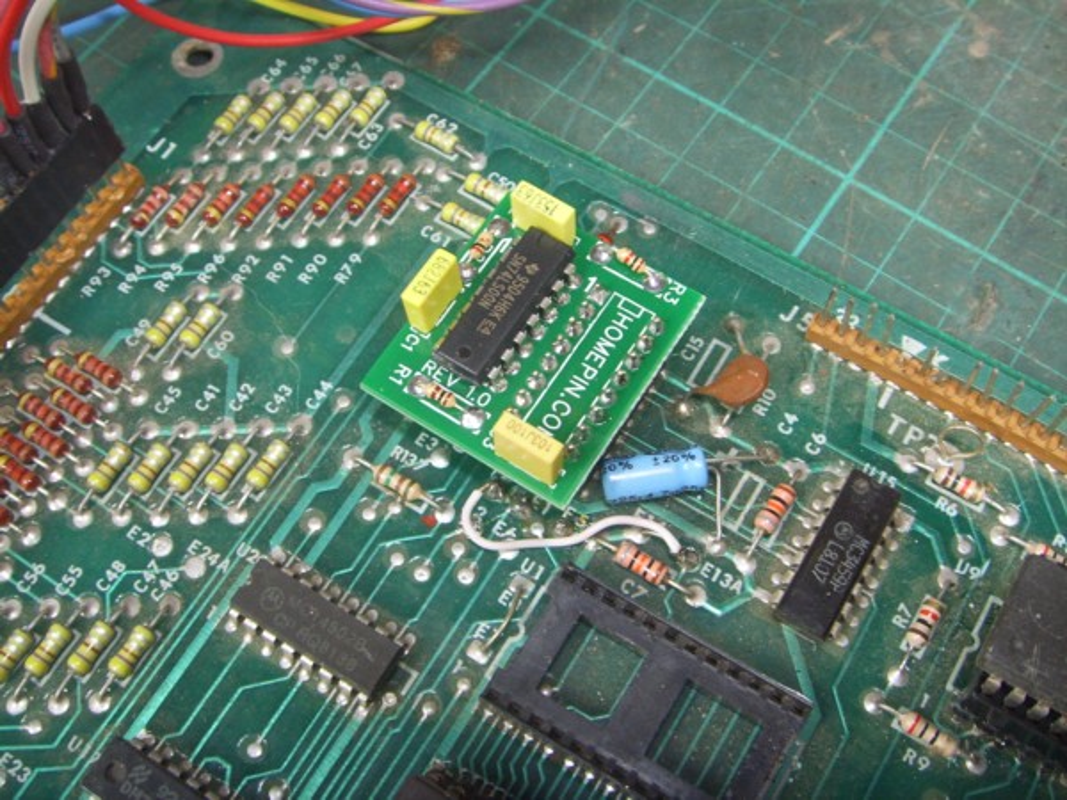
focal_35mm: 39
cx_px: 534
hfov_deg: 47.9
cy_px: 400
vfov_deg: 36.8
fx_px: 1202
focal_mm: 6.6
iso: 63
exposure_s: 1/8
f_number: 3.5
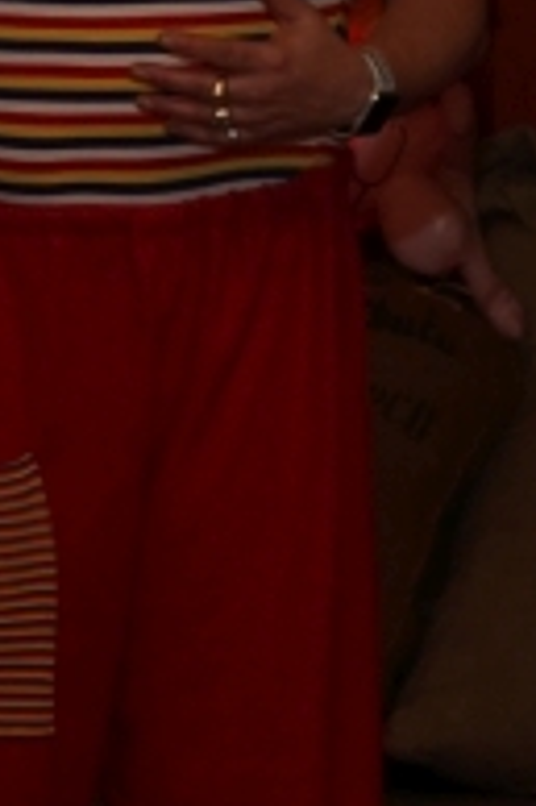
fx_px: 7776
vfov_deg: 5.9
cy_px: -339
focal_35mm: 348
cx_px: 407
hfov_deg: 3.9
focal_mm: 45
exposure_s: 1/80
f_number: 4.5
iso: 400
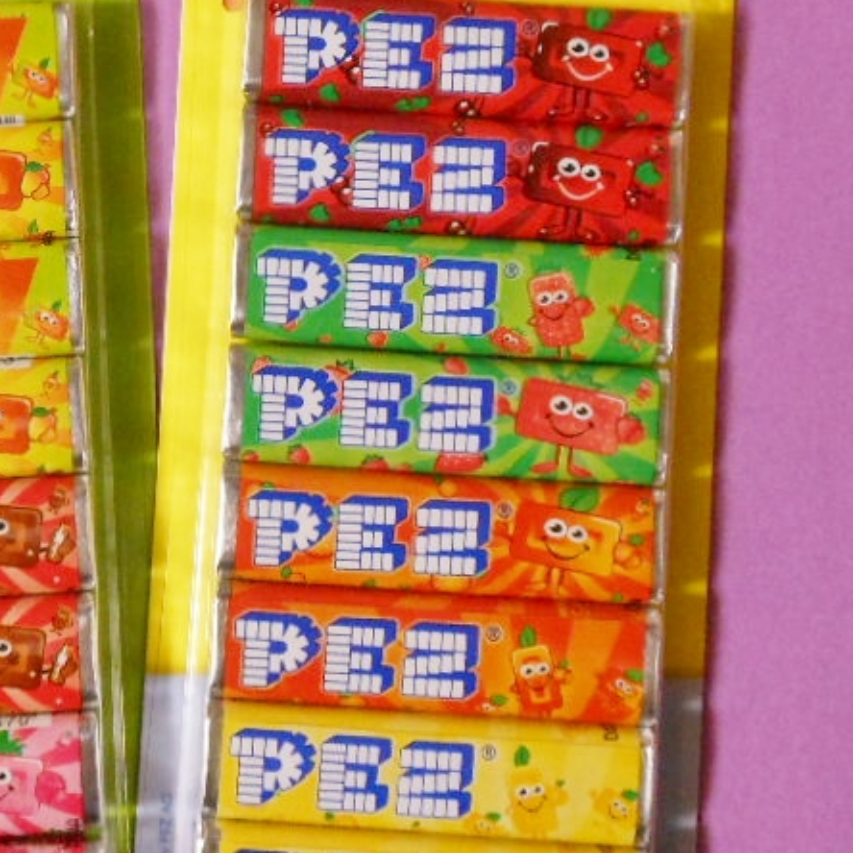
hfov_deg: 32.3
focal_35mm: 51
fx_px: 1422
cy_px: 234
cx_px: 144
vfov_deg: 32.9
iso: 400
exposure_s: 1/8
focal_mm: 4.5
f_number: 3.2
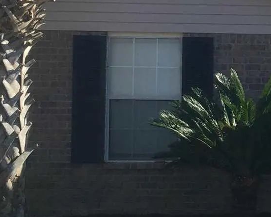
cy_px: 101
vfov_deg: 14.7
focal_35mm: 105
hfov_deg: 17.1
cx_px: 360
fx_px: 842
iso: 32
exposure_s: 1/1319
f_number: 2.2
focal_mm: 4.15
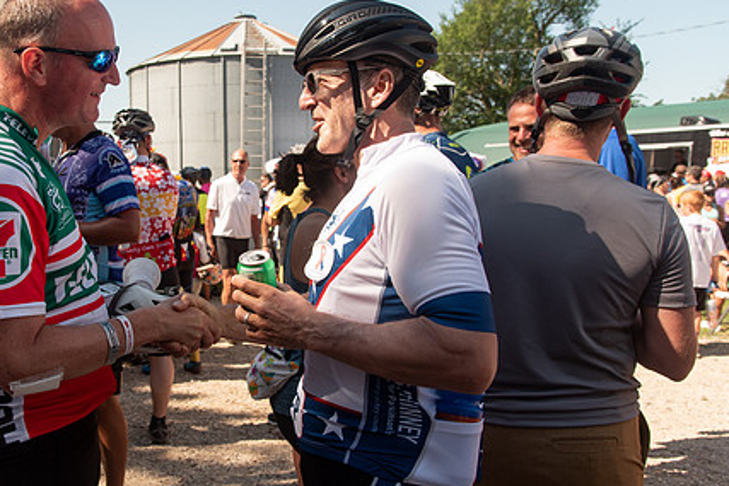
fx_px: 770
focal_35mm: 38
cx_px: 237
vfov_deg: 35.1
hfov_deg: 49.7
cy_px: 250
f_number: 5.6
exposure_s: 1/500
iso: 200
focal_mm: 28
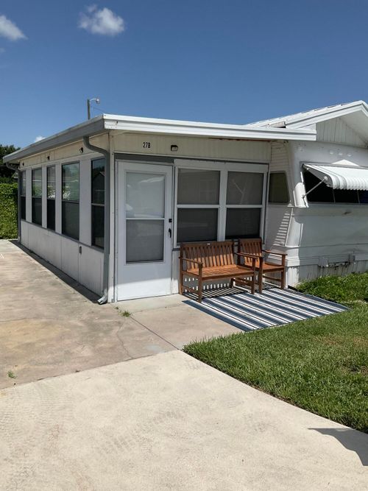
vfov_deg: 61.7
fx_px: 411
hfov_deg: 48.2
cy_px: 246
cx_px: 184
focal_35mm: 29
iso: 16
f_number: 1.8
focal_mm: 3
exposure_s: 1/4785
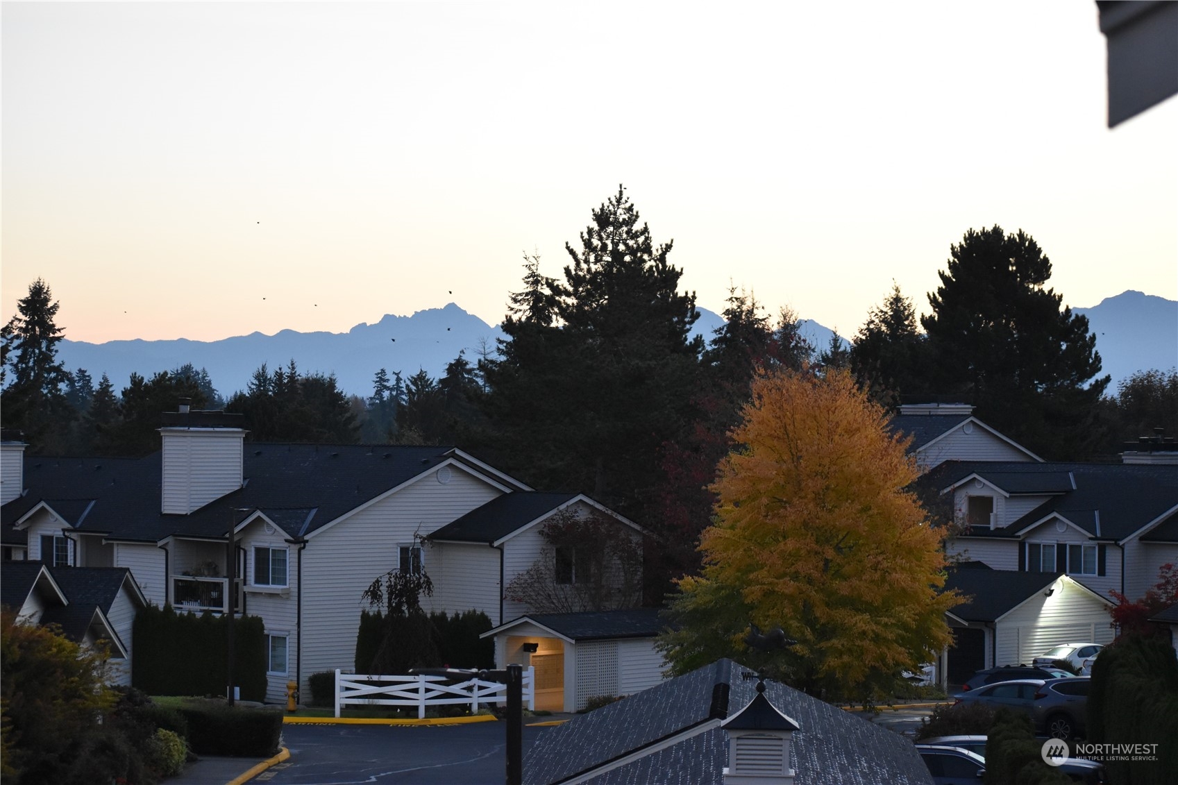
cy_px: 392
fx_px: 3435
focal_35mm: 105
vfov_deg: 13.0
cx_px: 589
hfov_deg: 19.5
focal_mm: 70
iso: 2200
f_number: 4.5
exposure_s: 1/250
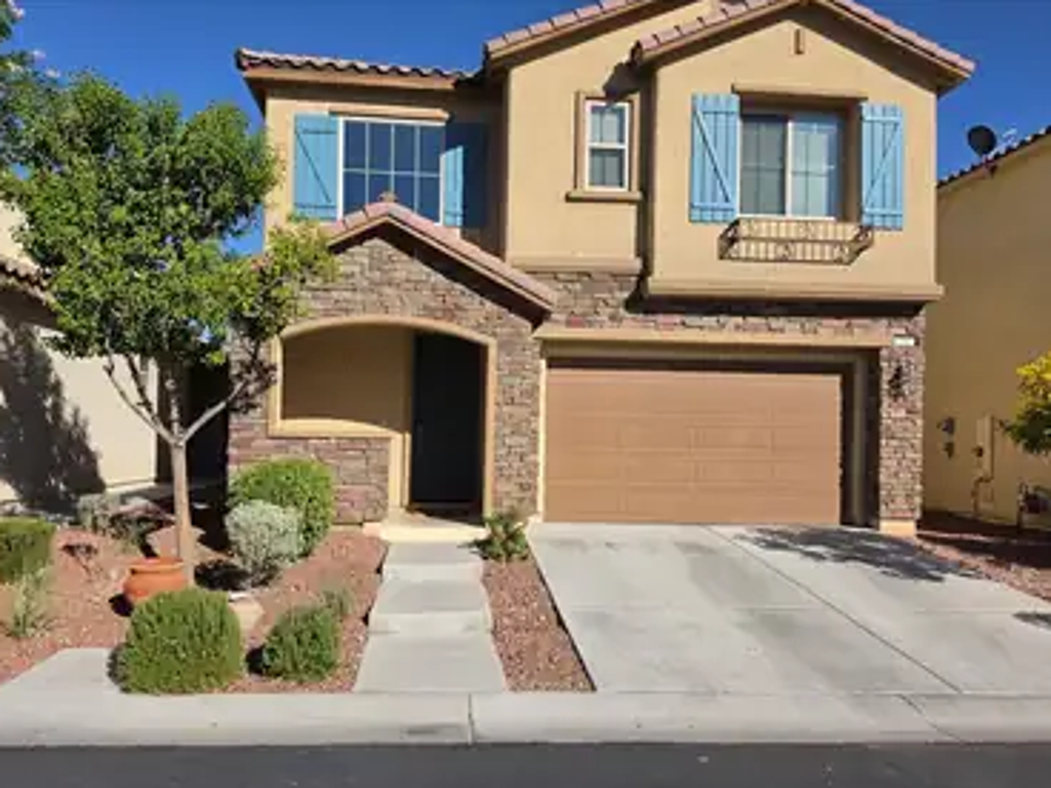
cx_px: 503
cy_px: 425
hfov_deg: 69.4
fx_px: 759
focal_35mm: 25
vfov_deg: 54.8
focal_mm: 6.5
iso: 64
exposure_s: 1/7939
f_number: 1.4
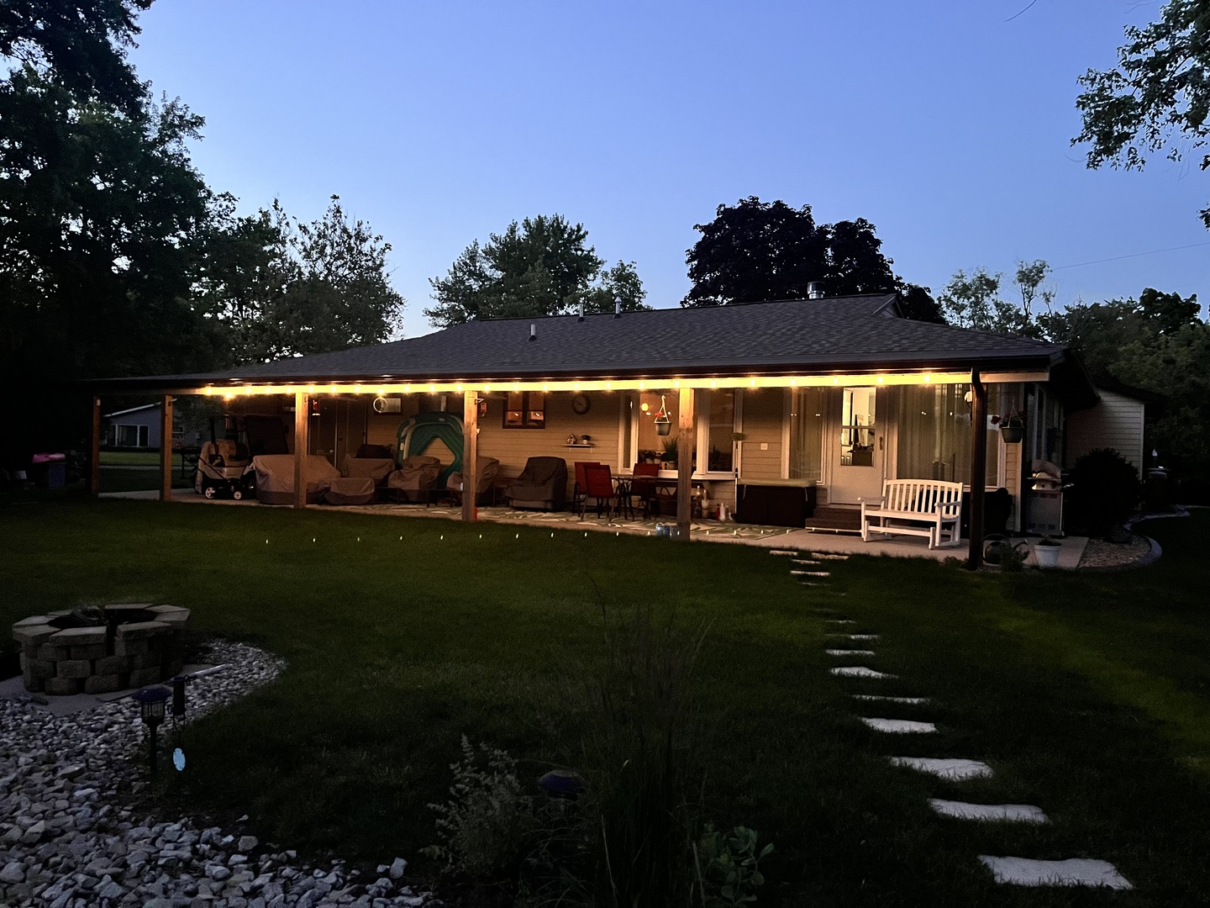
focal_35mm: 26
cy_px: 454
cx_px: 605
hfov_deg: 67.3
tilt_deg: -1.0
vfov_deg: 53.1
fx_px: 909
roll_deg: -0.6
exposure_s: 1/30
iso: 640
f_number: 1.6
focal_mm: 5.1
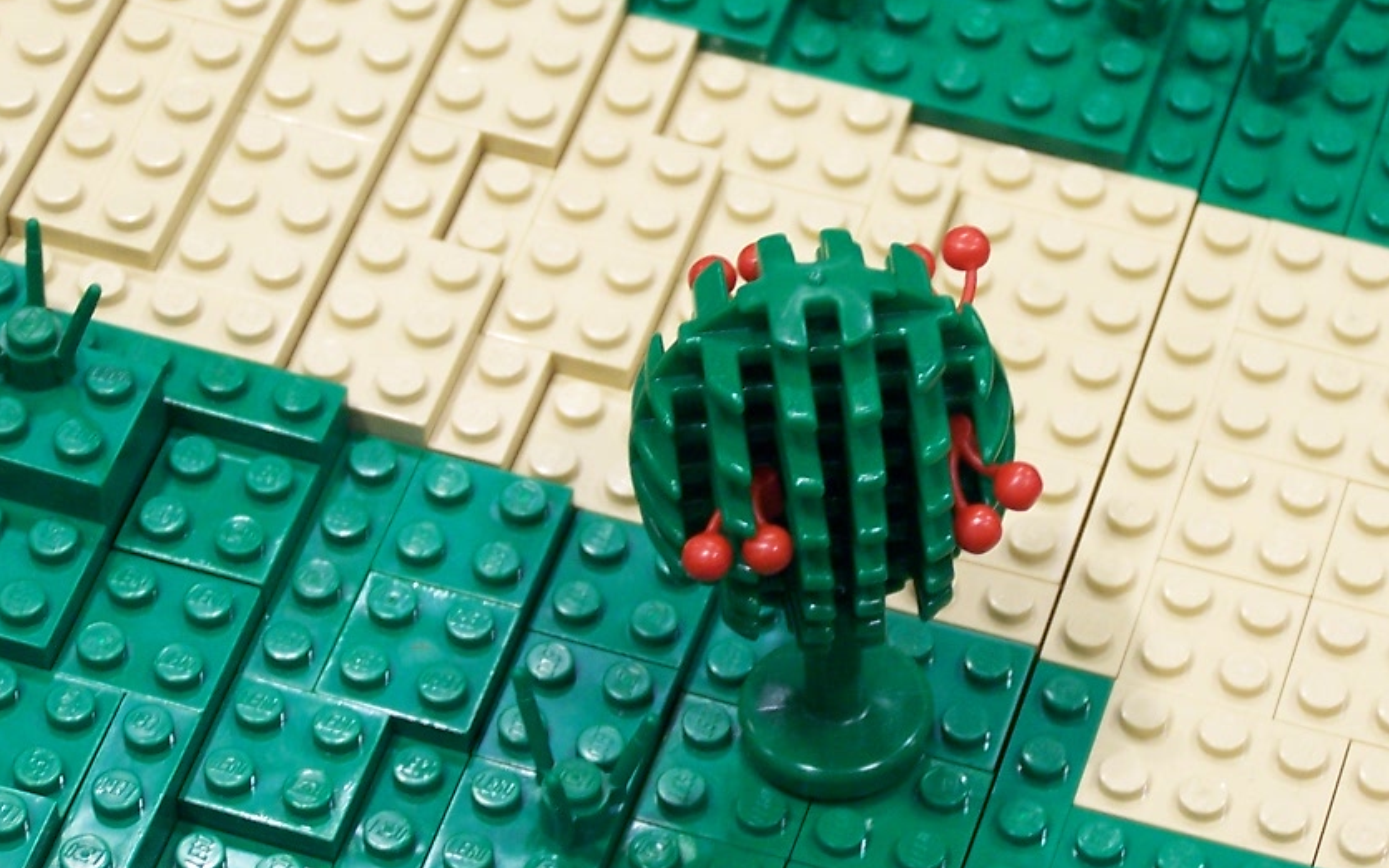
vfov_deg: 9.2
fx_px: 5415
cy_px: 383
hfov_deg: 14.6
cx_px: 821
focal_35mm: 143
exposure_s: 1/20
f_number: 3.2
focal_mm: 15.6
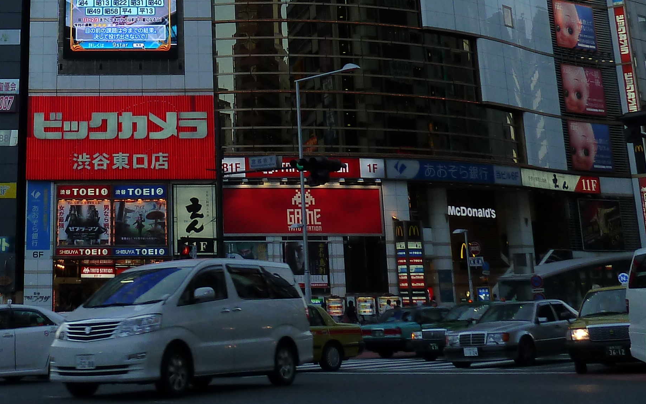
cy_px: -34
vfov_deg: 21.3
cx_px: 123
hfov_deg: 34.0
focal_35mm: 58
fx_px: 1021
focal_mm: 4.1
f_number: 4
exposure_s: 1/125
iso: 125
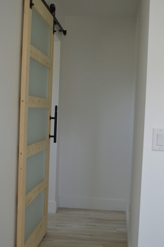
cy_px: 122
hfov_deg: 28.0
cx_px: 92
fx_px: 329
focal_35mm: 48
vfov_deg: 41.1
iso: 400
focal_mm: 26
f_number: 4.2
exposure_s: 1/60
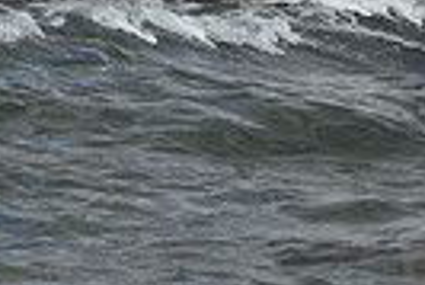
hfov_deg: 6.7
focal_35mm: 306
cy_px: -216
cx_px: 233
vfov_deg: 4.5
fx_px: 3616
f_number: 9
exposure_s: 1/800
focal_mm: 70
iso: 250
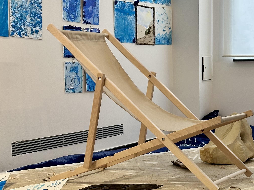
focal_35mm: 96
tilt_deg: -3.8
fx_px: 704
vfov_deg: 15.4
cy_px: 111
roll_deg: -0.3
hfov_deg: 20.0
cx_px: 229
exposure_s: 1/50
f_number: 1.78
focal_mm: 6.86
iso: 80
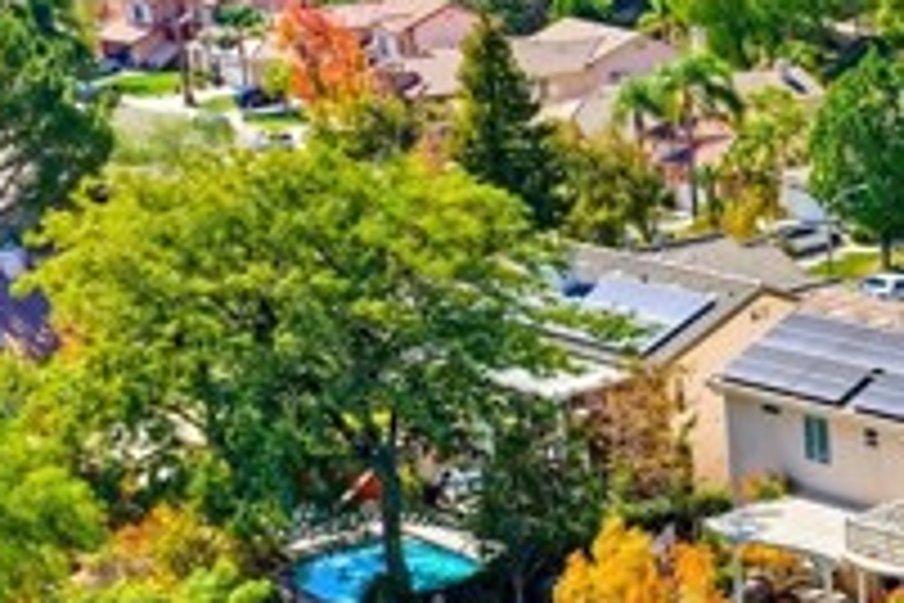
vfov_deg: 15.3
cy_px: 488
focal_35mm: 89
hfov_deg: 20.1
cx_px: 1300
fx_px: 2235
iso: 250
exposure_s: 1/800
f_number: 2.8
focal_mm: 14.4
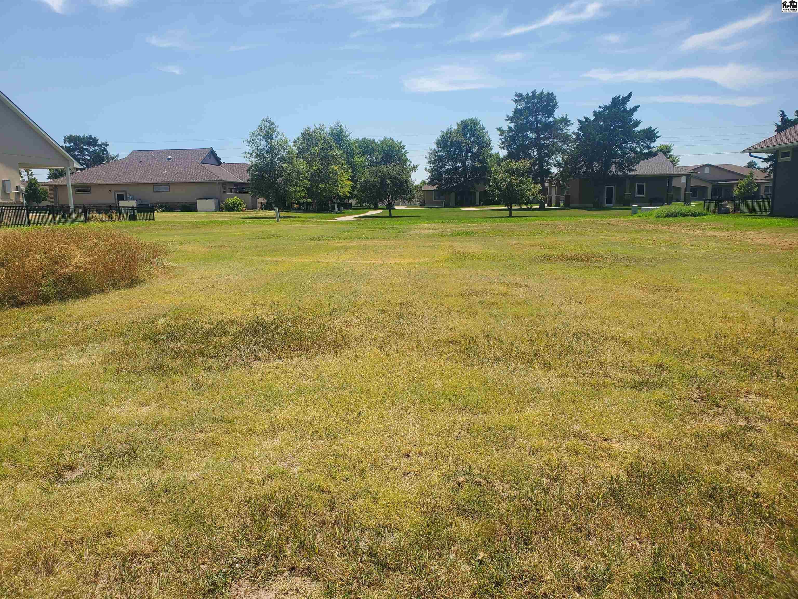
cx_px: 399
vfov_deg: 53.1
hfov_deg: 67.3
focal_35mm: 26
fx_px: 599
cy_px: 300
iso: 50
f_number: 2.4
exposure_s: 1/1468
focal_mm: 4.3
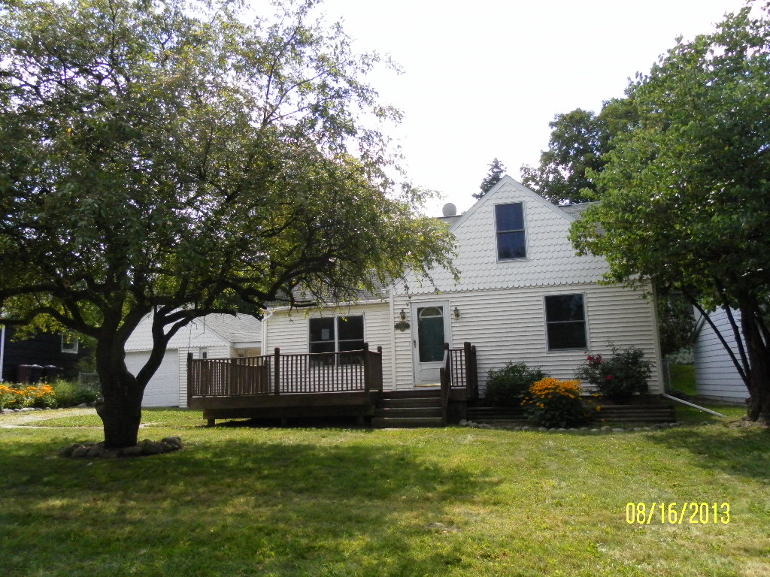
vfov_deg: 49.7
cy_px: 288
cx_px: 385
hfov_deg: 63.4
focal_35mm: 28
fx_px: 623
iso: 320
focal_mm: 4.9
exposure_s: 1/2000
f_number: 3.2
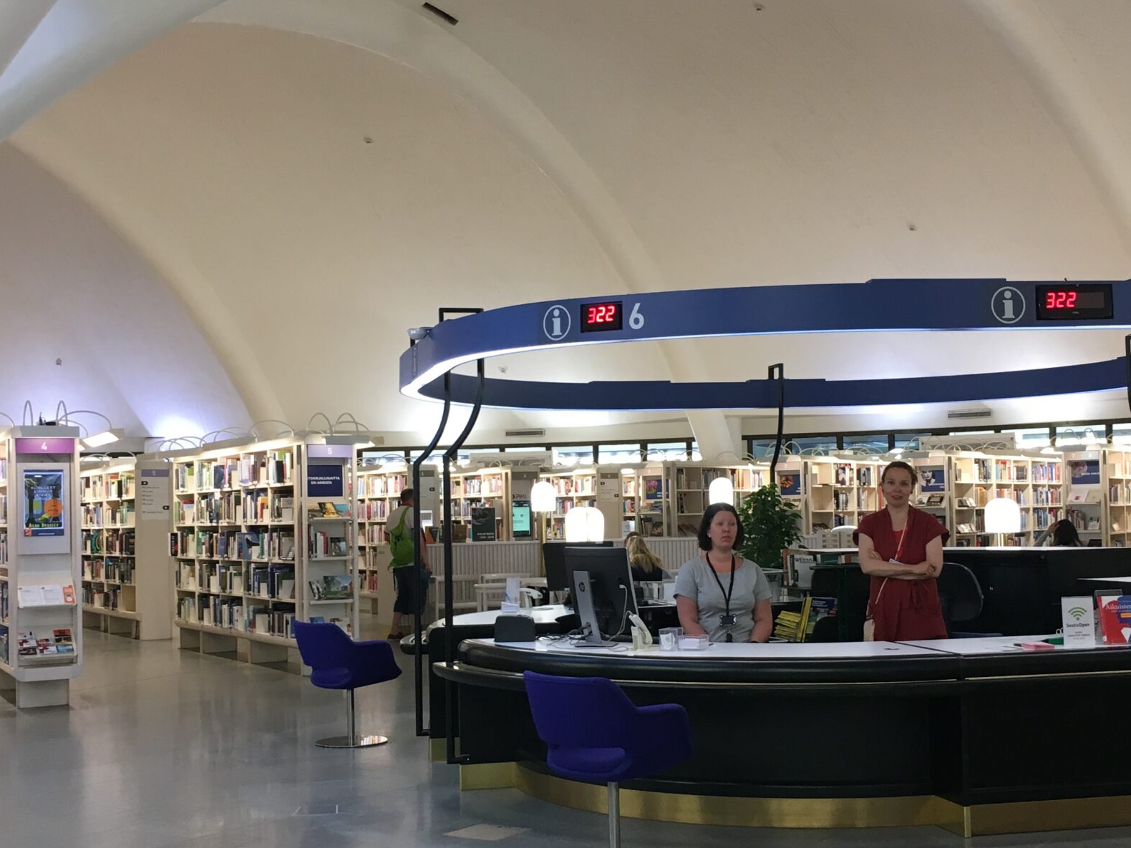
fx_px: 1536
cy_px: 479
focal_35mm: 47
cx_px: 574
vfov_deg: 30.8
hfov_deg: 40.4
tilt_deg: +1.1
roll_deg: +1.1
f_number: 2.2
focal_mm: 4.15
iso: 40
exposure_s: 1/33
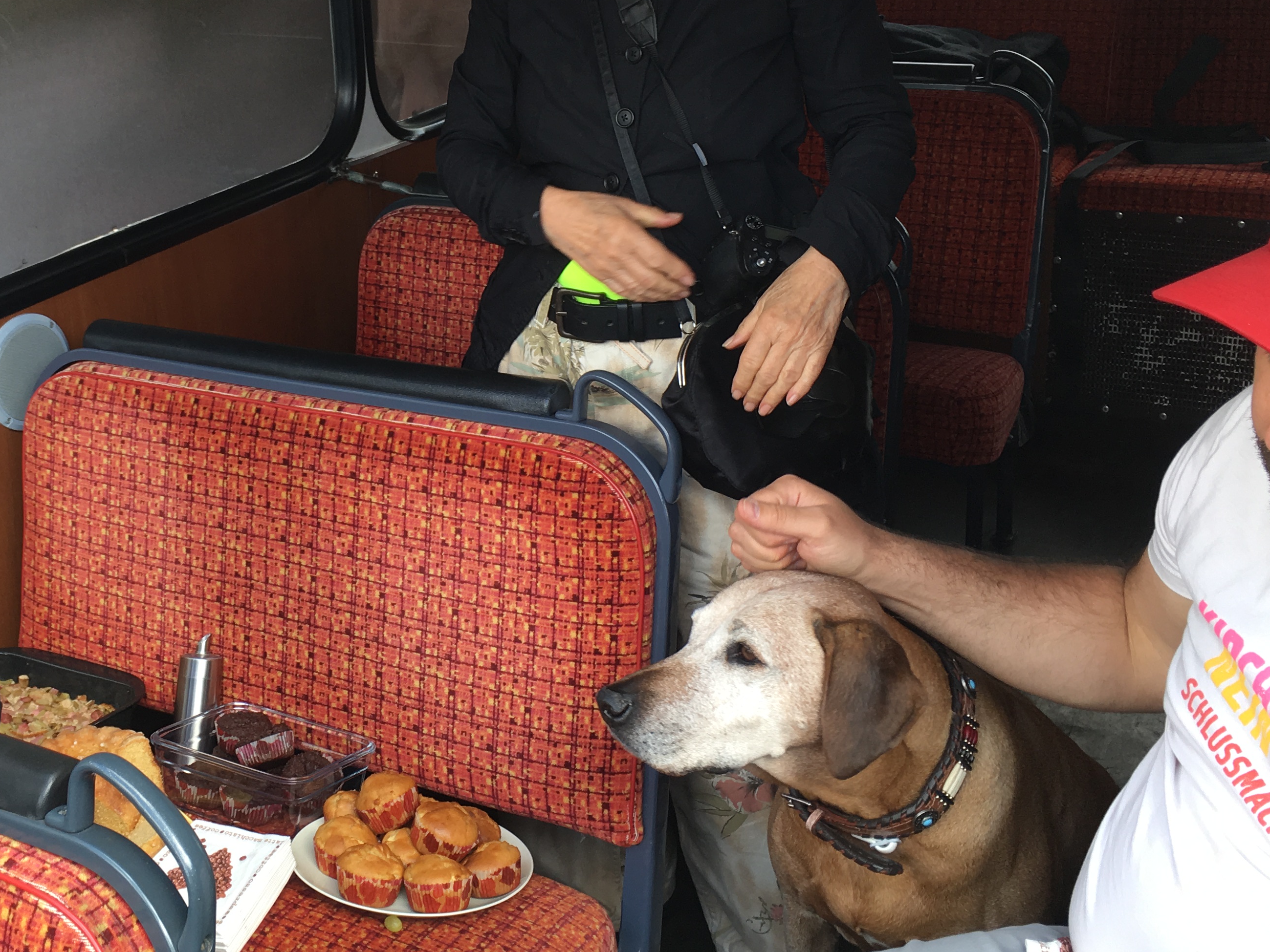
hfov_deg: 41.4
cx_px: 393
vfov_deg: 31.9
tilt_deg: -17.9
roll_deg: +5.4
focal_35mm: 45
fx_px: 1651
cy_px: 317
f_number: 2.2
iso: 25
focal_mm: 4.15
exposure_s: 1/118
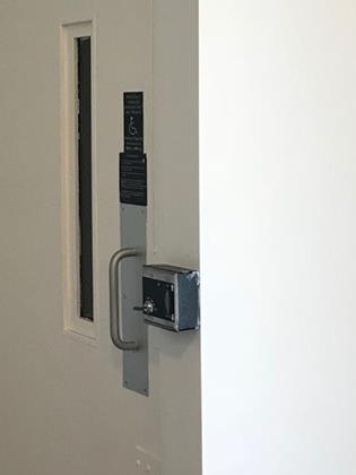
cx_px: -61
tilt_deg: -5.8
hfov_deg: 17.6
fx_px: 1097
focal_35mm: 80
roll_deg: +0.2
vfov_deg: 24.4
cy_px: 217
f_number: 1.8
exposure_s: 1/40
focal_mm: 3.99
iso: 25
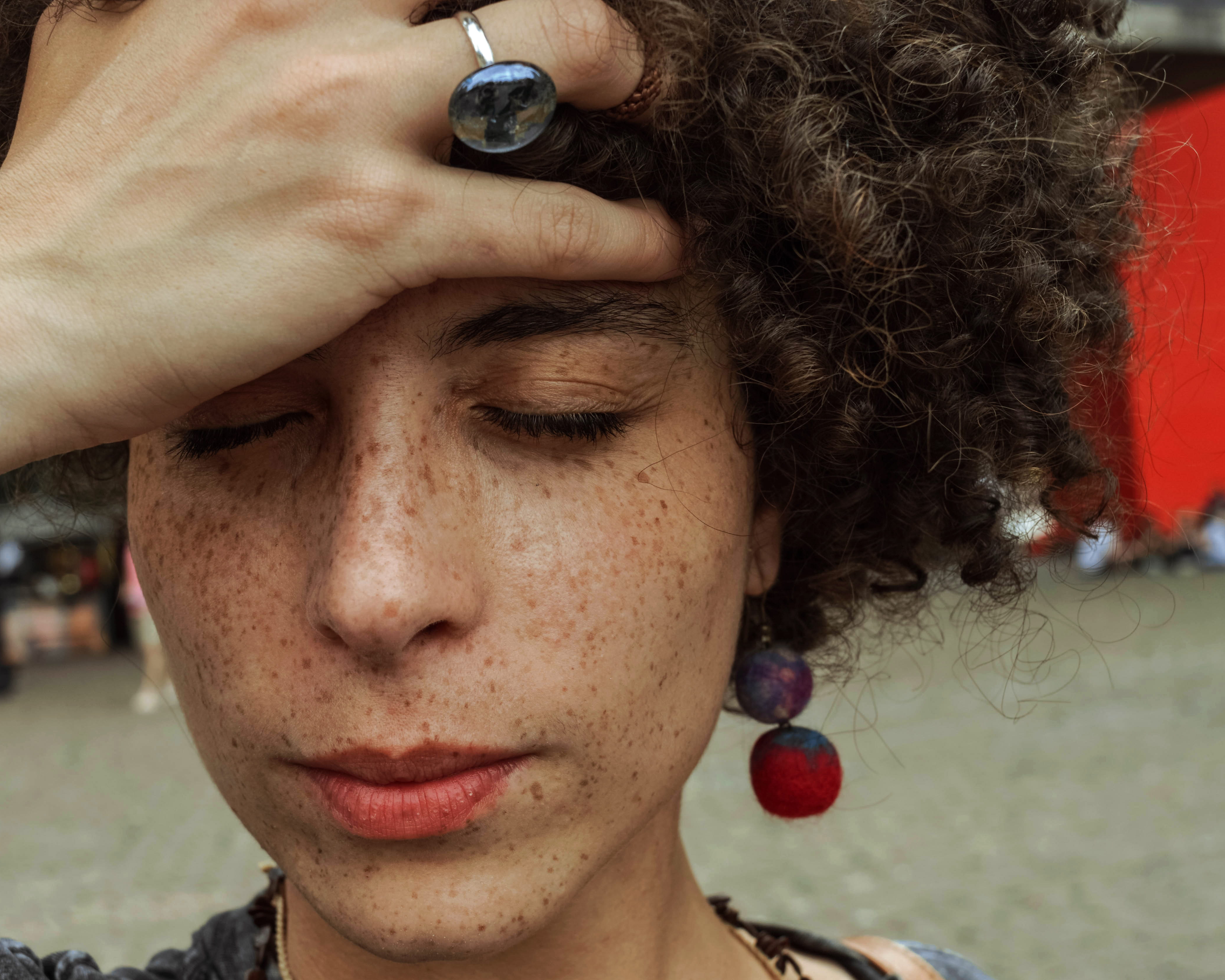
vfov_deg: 27.8
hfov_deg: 34.3
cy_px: 507
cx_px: 508
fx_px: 1982
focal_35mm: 55
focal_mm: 27
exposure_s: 1/160
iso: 100
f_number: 6.3
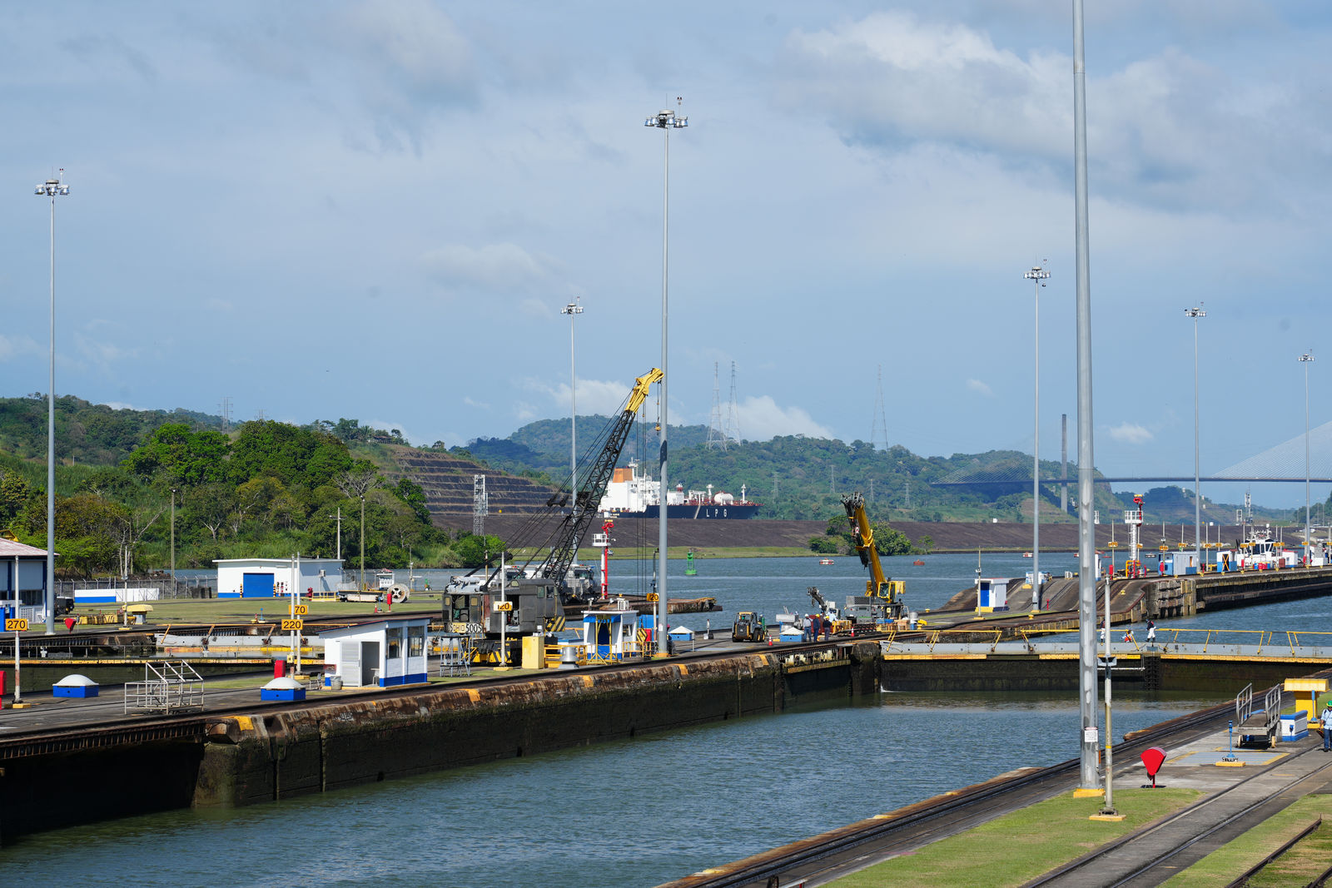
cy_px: 444
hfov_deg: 19.5
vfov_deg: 13.0
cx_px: 666
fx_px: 3885
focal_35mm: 105
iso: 100
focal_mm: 105
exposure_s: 1/250
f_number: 9
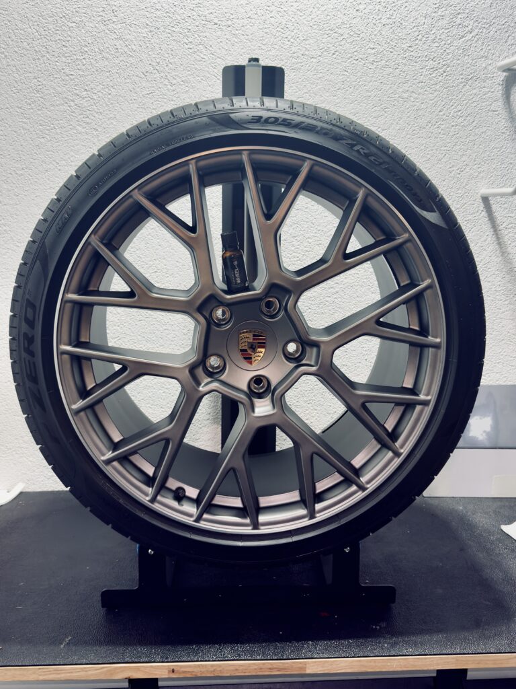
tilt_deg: -12.5
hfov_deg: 40.7
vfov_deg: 52.6
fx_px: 696
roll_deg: -0.7
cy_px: 344
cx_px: 258
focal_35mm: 35
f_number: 1.78
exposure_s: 1/100
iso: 100
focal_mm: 6.76
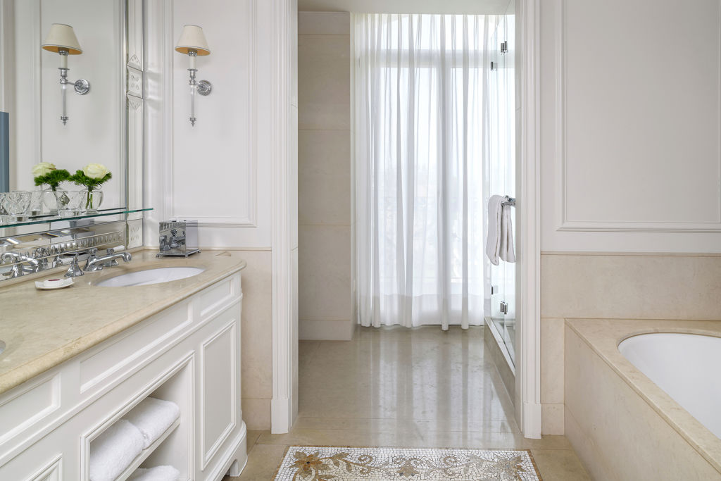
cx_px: 360
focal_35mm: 20
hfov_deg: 84.0
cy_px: 240
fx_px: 401
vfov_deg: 61.9
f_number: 14
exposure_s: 1/6
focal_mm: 20
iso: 100
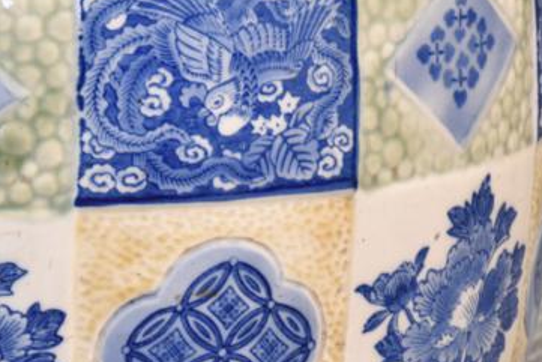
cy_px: 240
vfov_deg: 2.6
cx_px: -29
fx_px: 7877
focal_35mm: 523
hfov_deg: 3.9
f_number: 5.6
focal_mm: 116
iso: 400
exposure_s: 1/20
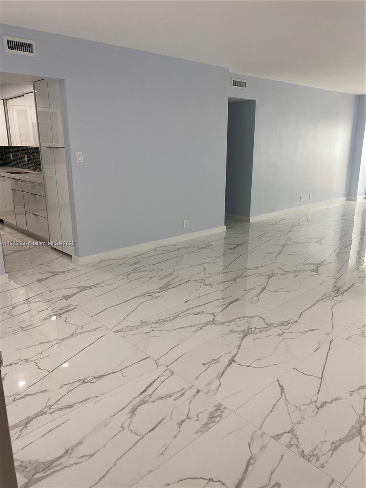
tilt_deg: -14.9
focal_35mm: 26
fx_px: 367
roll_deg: +0.3
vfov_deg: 67.3
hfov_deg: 53.1
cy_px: 244
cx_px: 183
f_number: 1.8
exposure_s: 1/120
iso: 64
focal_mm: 4.25
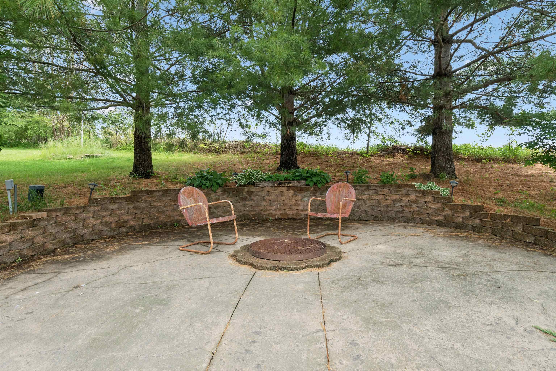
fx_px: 263
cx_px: 278
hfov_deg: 93.3
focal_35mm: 17
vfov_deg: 70.4
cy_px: 186
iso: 800
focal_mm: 17
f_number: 10
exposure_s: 1/250
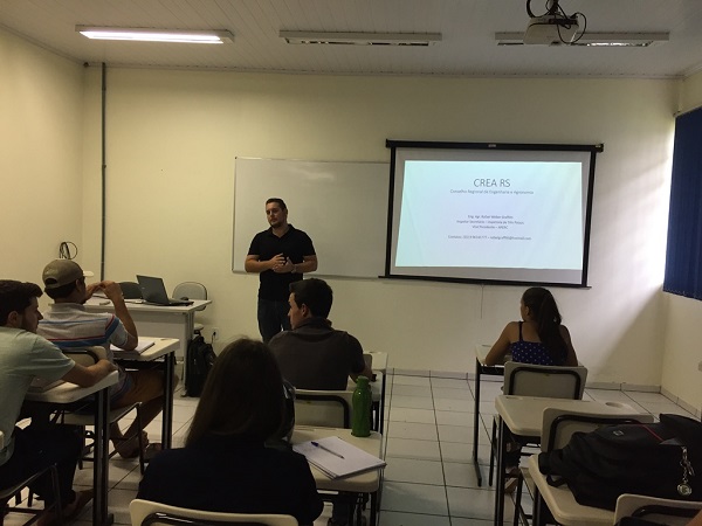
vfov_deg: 48.2
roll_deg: -2.9
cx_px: 351
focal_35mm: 29
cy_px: 263
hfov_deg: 61.7
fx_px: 588
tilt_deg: -4.2
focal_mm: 4.15
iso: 40
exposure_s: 1/30
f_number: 2.2
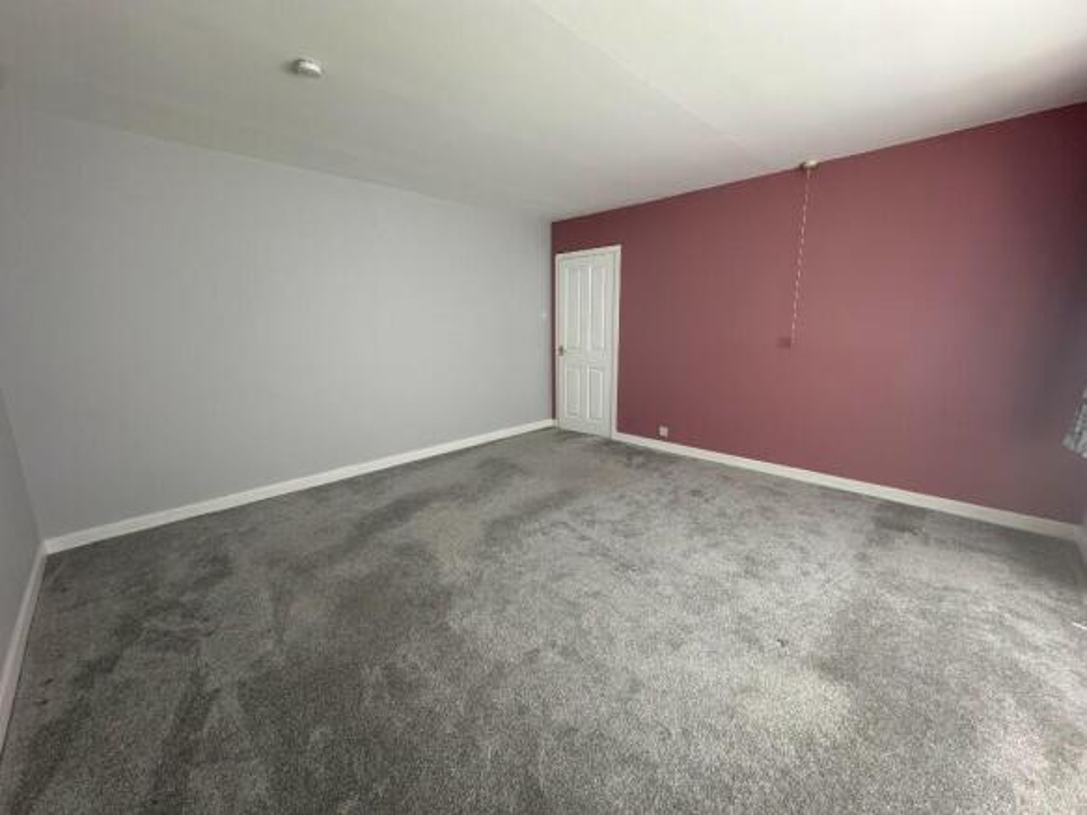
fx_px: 440
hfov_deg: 102.1
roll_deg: +0.8
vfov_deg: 85.7
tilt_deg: -10.4
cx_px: 544
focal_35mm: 14
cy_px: 408
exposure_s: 1/99
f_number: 2.2
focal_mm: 2.22
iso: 100
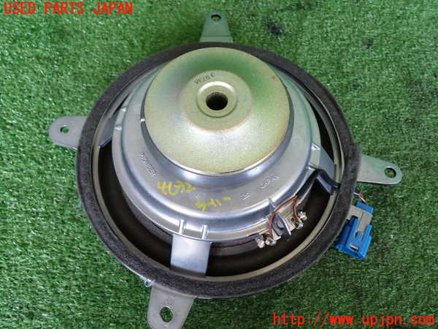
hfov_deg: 56.8
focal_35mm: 32
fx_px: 405
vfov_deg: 44.2
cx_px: 219
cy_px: 164
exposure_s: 1/50
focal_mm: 5.79
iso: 200
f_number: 2.4
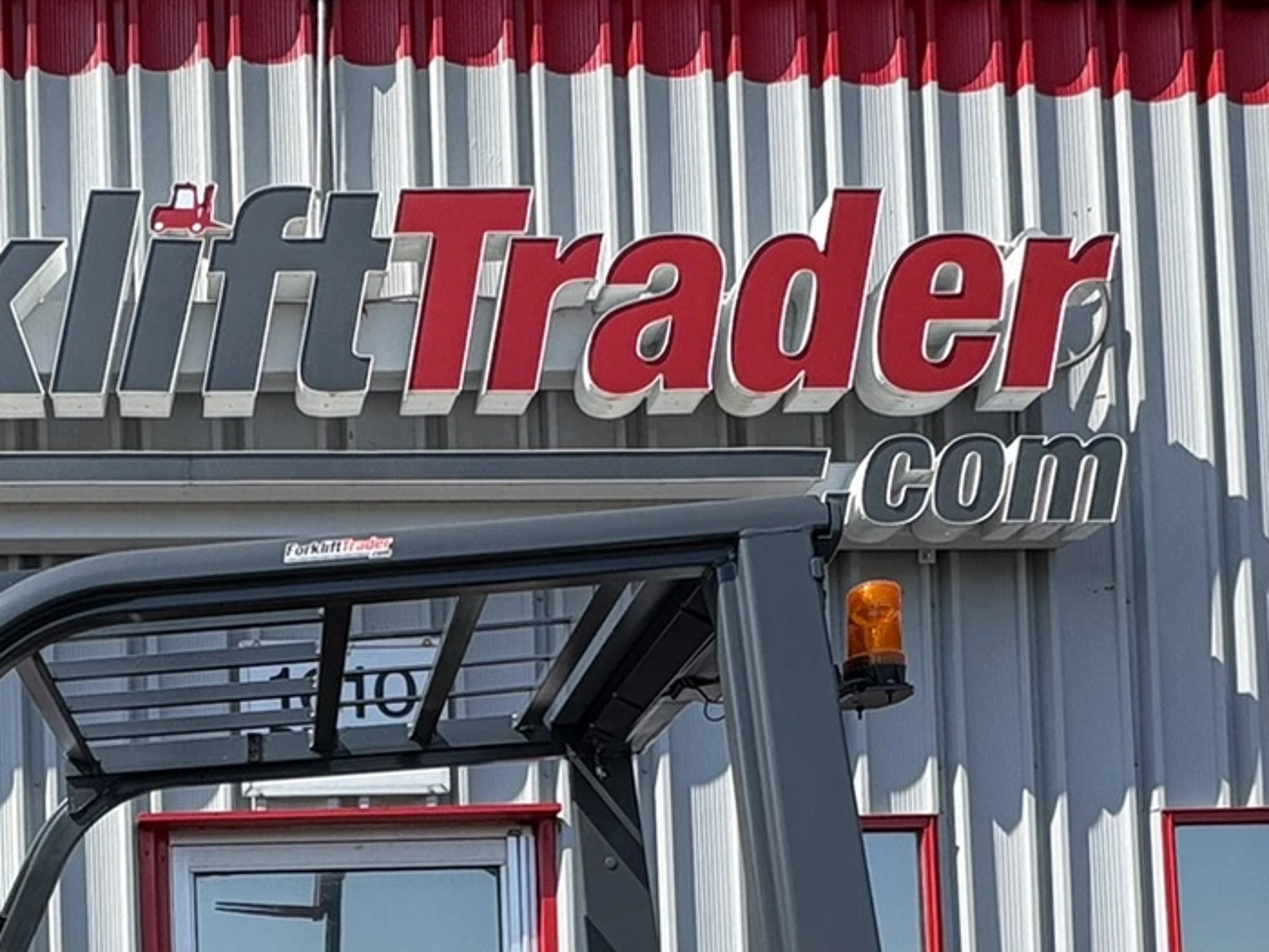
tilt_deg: +2.4
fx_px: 1466
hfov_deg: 44.1
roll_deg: +2.4
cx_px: 219
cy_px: 1130
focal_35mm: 40
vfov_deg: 30.7
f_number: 2.2
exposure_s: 1/771
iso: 50
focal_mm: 2.22
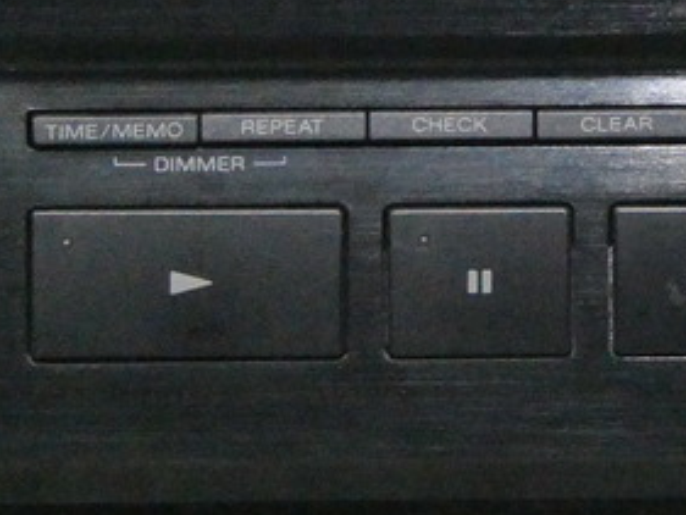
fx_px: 6642
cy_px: 98
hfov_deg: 5.9
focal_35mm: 335
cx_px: 603
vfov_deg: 4.4
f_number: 5
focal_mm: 17.5
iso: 1600
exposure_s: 1/50
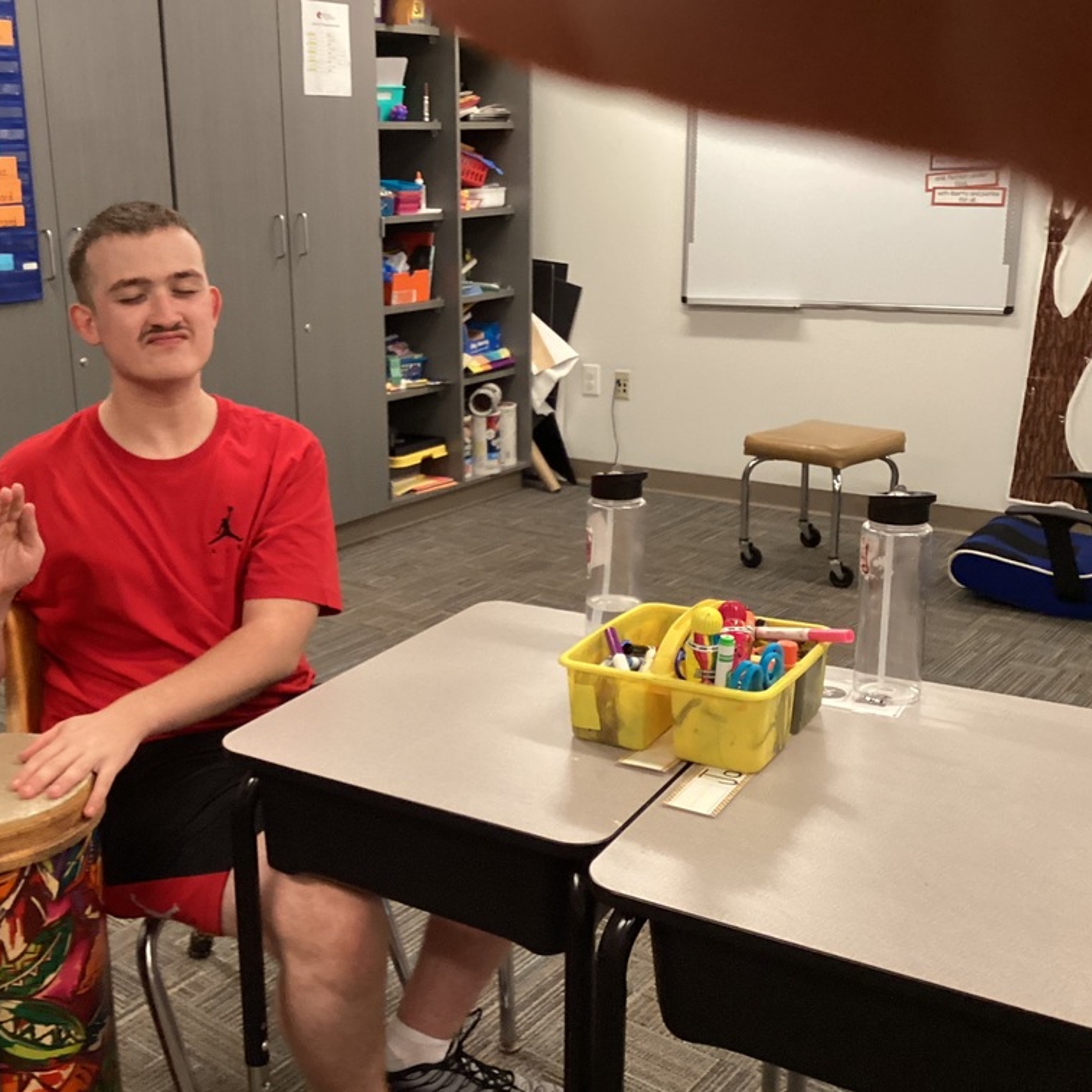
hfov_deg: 44.3
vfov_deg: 44.9
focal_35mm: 37
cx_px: 367
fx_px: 1321
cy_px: 546
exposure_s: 1/60
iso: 250
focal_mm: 3.3
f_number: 2.4
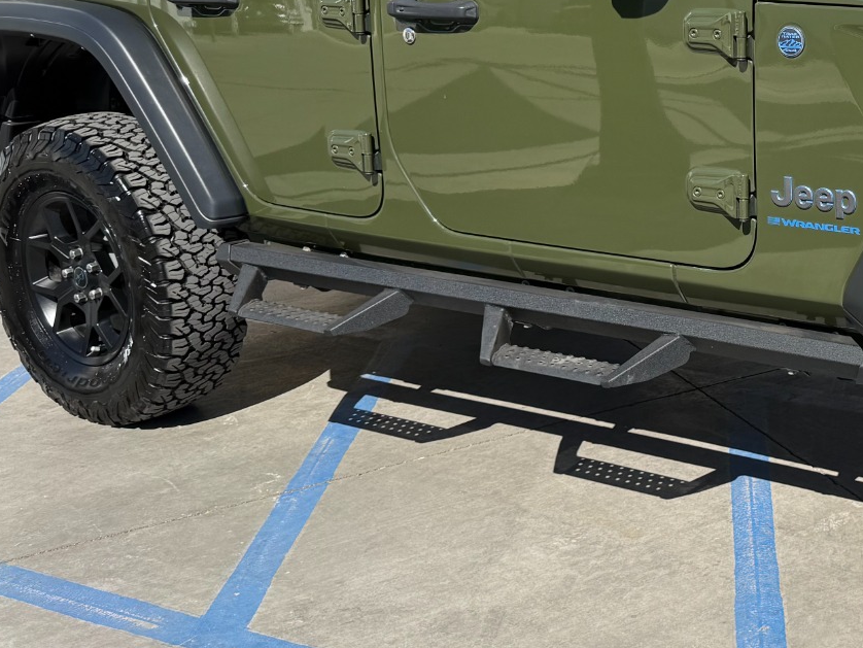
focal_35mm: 55
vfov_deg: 26.2
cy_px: 154
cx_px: 860
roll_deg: +1.9
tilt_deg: -10.6
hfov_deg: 32.2
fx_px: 1372
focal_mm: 6.76
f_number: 1.78
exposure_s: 1/3145
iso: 80
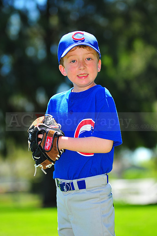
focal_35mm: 180
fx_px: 1179
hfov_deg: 7.6
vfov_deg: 11.4
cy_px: 118
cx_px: 78
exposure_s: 1/400
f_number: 5
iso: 200
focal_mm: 180
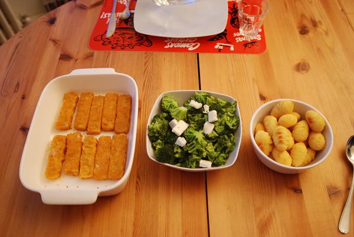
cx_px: 177
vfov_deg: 43.7
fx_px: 295
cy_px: 118
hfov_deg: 61.9
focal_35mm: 30
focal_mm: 20
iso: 800
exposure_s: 1/40
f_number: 1.8
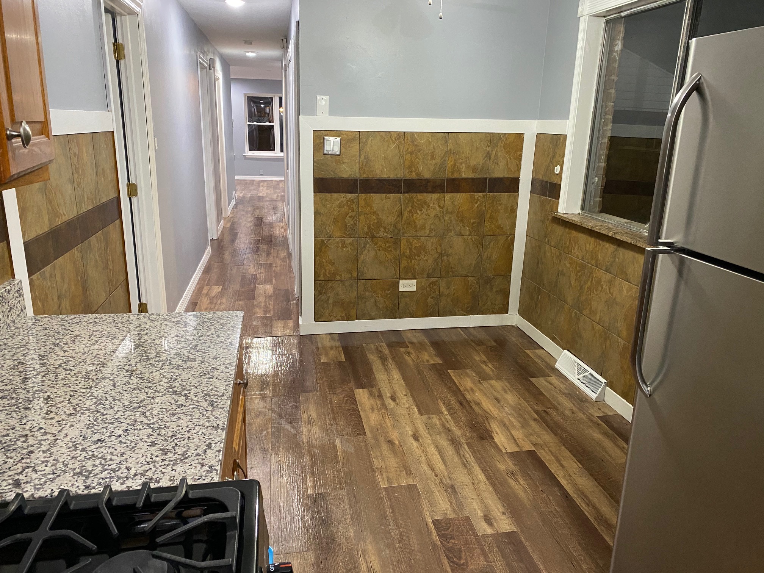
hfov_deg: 67.3
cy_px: 286
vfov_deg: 53.1
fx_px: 574
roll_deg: -1.3
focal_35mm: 26
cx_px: 382
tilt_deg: -15.7
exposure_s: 1/60
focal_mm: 4.25
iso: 500
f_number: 1.8
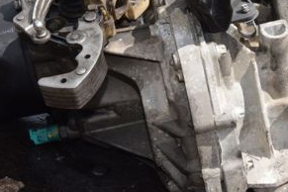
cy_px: 16
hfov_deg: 20.6
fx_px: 792
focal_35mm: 99
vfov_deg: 13.7
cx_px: 170
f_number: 22
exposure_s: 1/200
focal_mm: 30
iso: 800
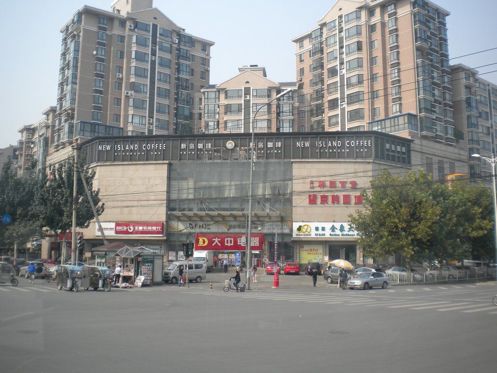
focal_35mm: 35
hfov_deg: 52.6
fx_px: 503
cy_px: 186
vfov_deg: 40.7
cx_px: 248
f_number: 4.6
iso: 80
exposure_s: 1/299
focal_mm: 6.3
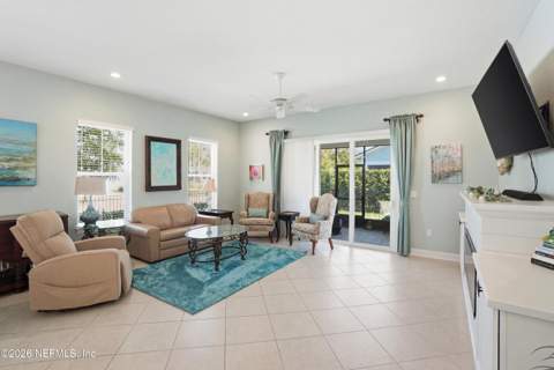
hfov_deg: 100.4
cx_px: 277
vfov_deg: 77.3
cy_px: 185
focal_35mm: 15
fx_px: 231
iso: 800
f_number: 4
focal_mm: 10
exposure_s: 1/250
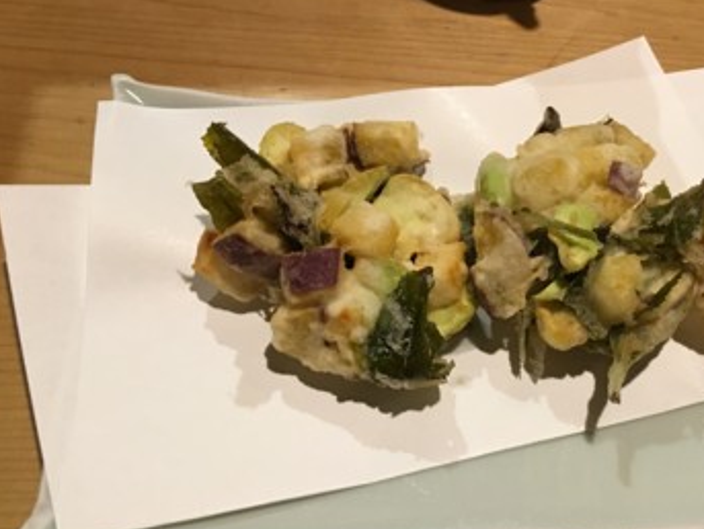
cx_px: 458
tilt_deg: -61.0
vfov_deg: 37.7
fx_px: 774
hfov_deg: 48.3
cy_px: 308
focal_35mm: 38
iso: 100
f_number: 2.2
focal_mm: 4.15
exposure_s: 1/10
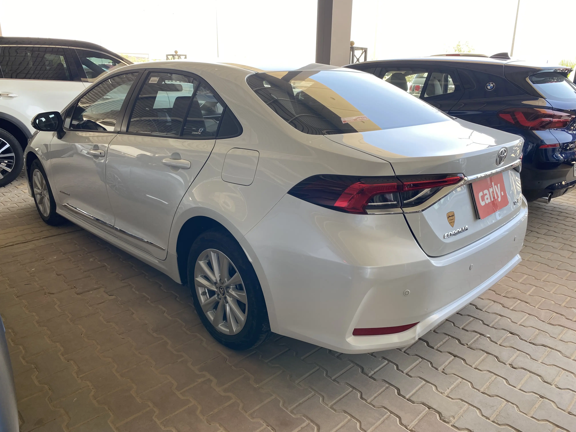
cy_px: 216
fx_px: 433
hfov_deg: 67.3
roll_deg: -0.3
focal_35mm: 26
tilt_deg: -18.6
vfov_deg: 53.1
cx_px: 288
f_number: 1.8
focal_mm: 4.25
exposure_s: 1/121
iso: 40
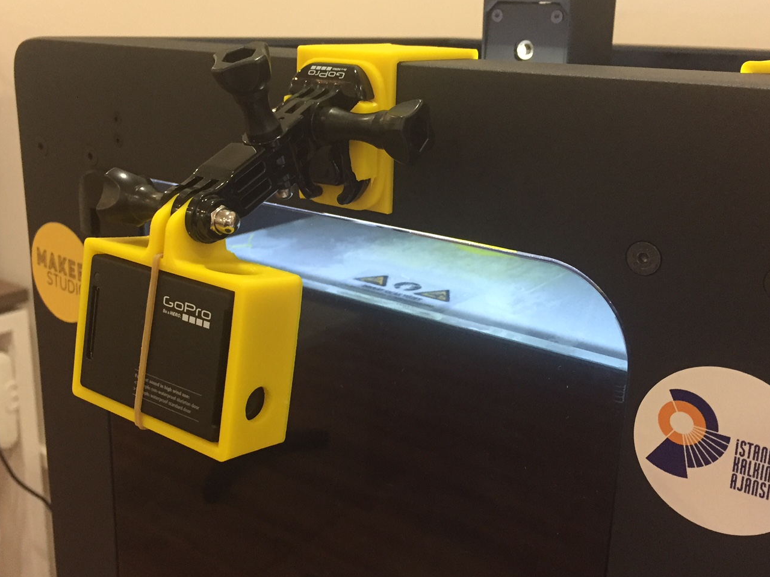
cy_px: 266
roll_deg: -1.7
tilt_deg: -16.7
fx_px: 823
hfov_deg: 50.1
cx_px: 373
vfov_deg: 38.6
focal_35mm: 37
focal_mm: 4.15
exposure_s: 1/33
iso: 250
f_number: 2.2
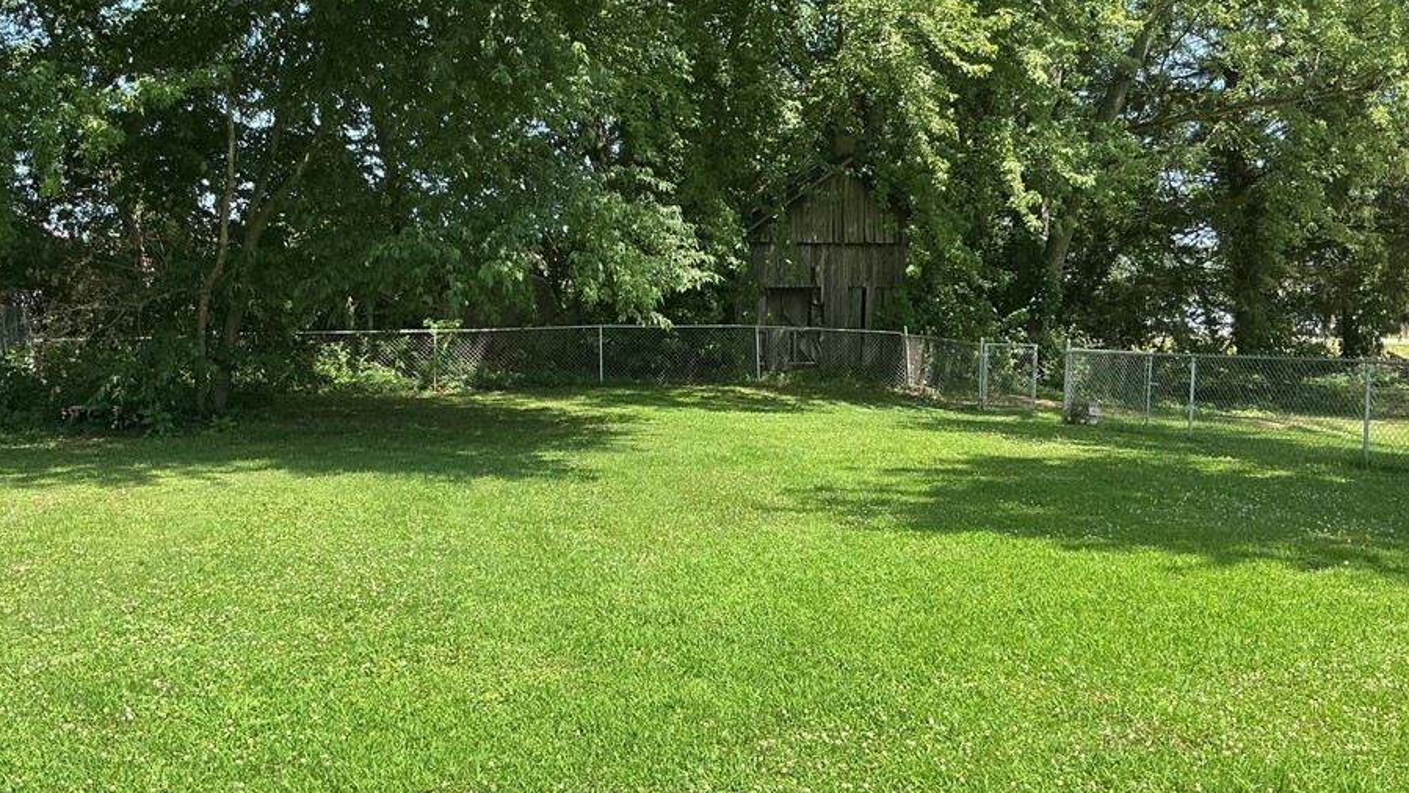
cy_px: 364
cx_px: 643
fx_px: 1345
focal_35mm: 36
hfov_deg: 55.2
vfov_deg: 32.8
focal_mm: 3
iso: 25
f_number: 1.8
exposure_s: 1/519
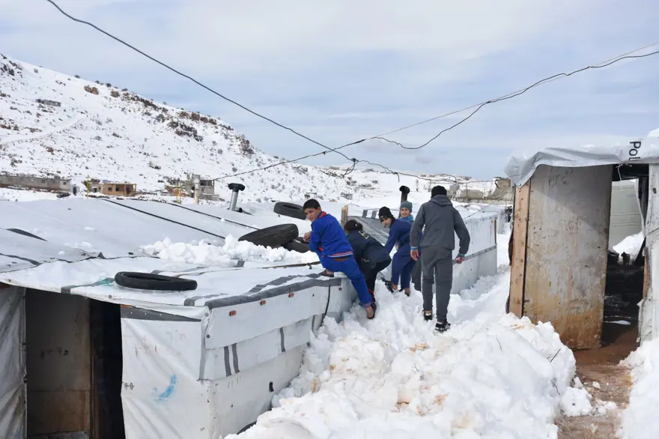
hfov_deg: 47.9
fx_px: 741
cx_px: 330
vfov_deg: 33.0
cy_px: 220
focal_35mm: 40
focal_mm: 27
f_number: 8
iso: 110
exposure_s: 1/500
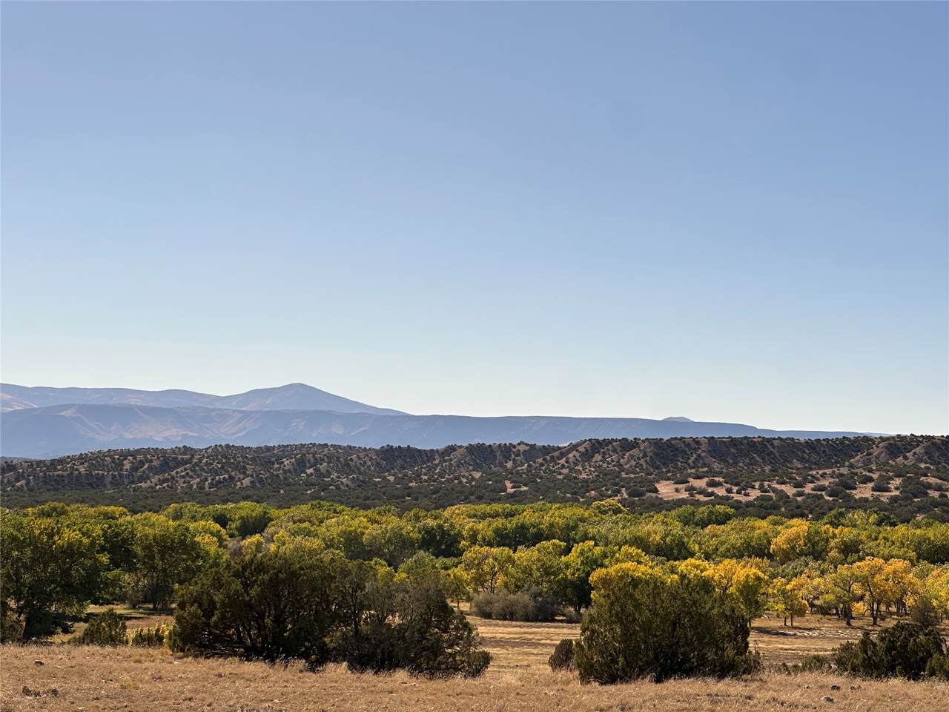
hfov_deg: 25.3
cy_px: 356
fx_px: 2111
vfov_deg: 19.1
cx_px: 474
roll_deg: -1.1
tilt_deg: +3.4
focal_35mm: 77
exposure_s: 1/1553
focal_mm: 9
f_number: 2.8
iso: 32
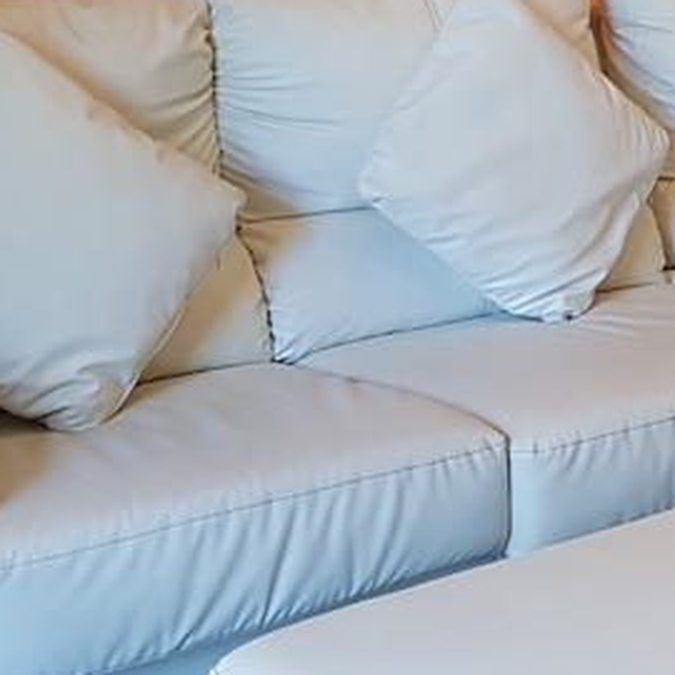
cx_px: 872
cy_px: 130
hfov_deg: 18.6
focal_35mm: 87
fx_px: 1919
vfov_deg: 19.7
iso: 125
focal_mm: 4.3
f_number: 1.7
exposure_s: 1/50
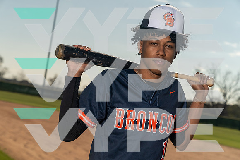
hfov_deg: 32.9
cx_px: 120
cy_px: 80
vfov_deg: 22.3
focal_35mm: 61
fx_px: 407
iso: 500
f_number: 5
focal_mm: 61
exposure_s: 1/200
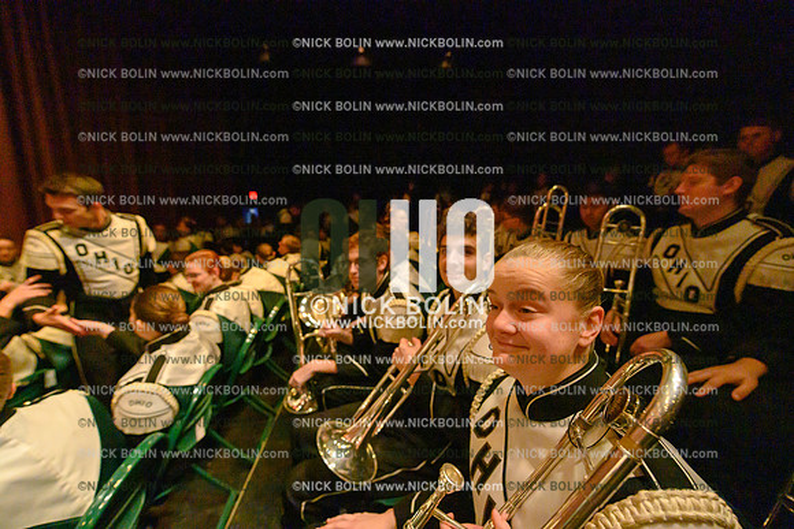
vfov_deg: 81.2
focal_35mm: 14
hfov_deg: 104.2
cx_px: 397
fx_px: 309
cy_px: 264
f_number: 2.8
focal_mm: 14
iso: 25600
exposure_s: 1/320
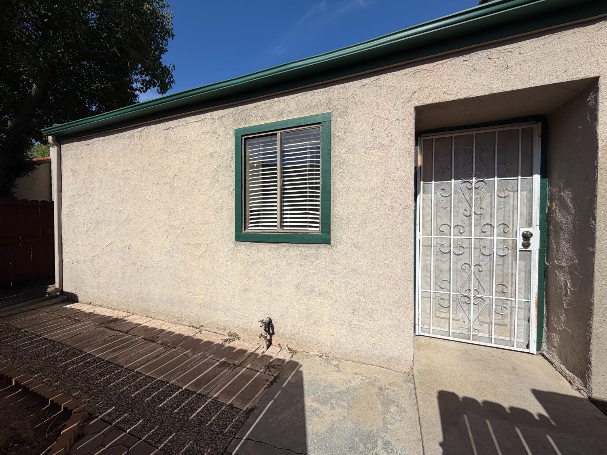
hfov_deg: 102.1
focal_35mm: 14
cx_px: 304
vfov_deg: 85.7
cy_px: 228
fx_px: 245
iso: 20
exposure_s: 1/1613
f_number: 2.2
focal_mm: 2.22
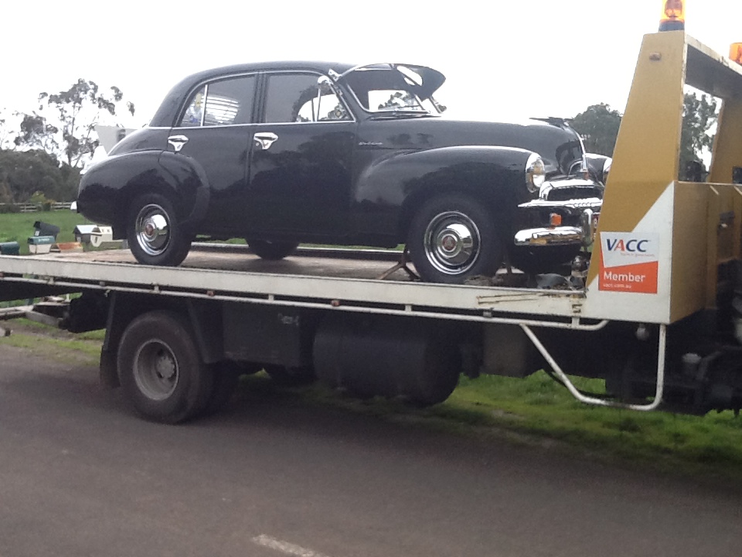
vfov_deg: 32.9
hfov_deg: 42.9
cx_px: 371
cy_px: 278
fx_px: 943
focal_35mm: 44
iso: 40
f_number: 2.4
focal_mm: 2.03
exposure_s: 1/453
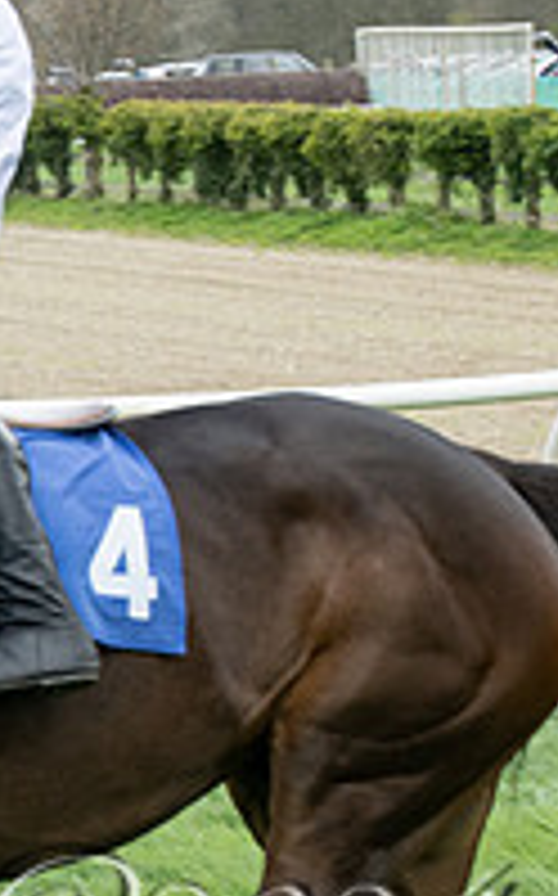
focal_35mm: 316
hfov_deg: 4.1
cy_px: 889
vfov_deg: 6.6
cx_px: -668
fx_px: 7706
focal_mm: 70
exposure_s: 1/800
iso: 400
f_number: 5
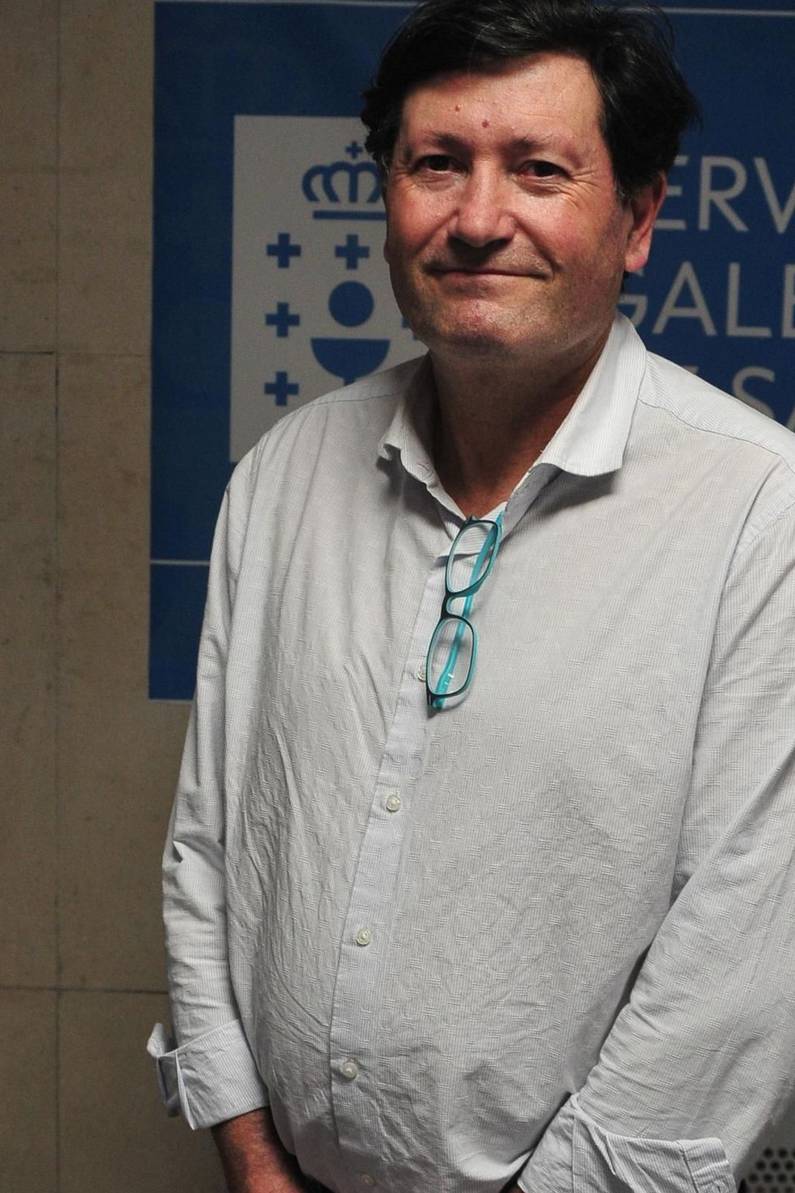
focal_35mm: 65
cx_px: 382
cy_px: 734
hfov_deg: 20.9
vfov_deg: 30.9
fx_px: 2154
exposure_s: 1/125
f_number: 5.6
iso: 2500
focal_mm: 40
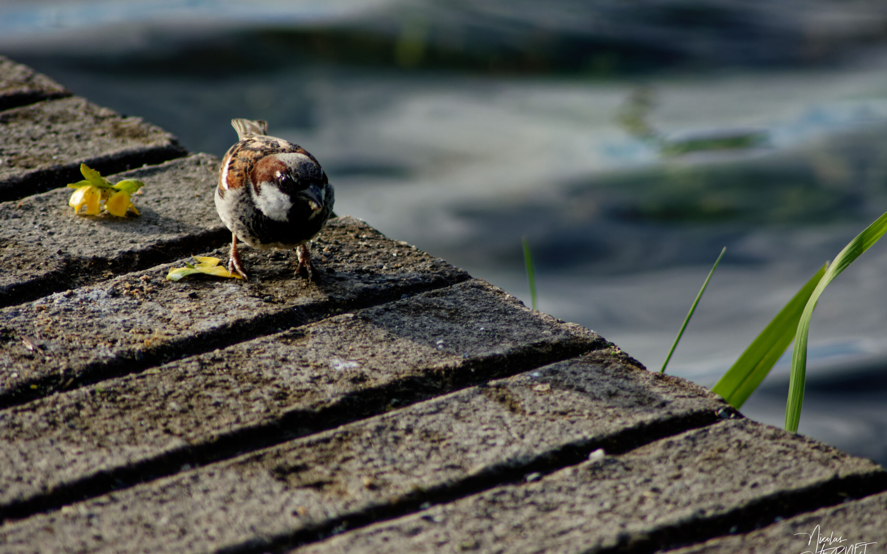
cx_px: 443
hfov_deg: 4.6
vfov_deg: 2.9
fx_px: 11119
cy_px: 286
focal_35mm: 460
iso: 800
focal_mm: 300
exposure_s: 1/1600
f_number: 5.6
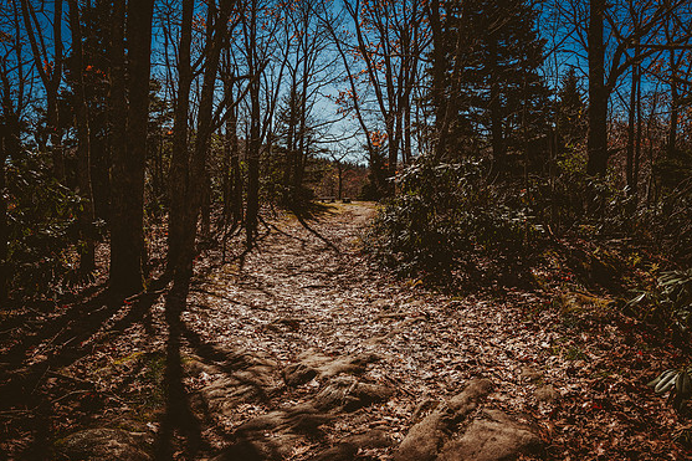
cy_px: 228
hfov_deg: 71.5
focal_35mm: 25
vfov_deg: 51.3
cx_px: 352
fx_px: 480
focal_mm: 24
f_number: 8
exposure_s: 1/250
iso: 100
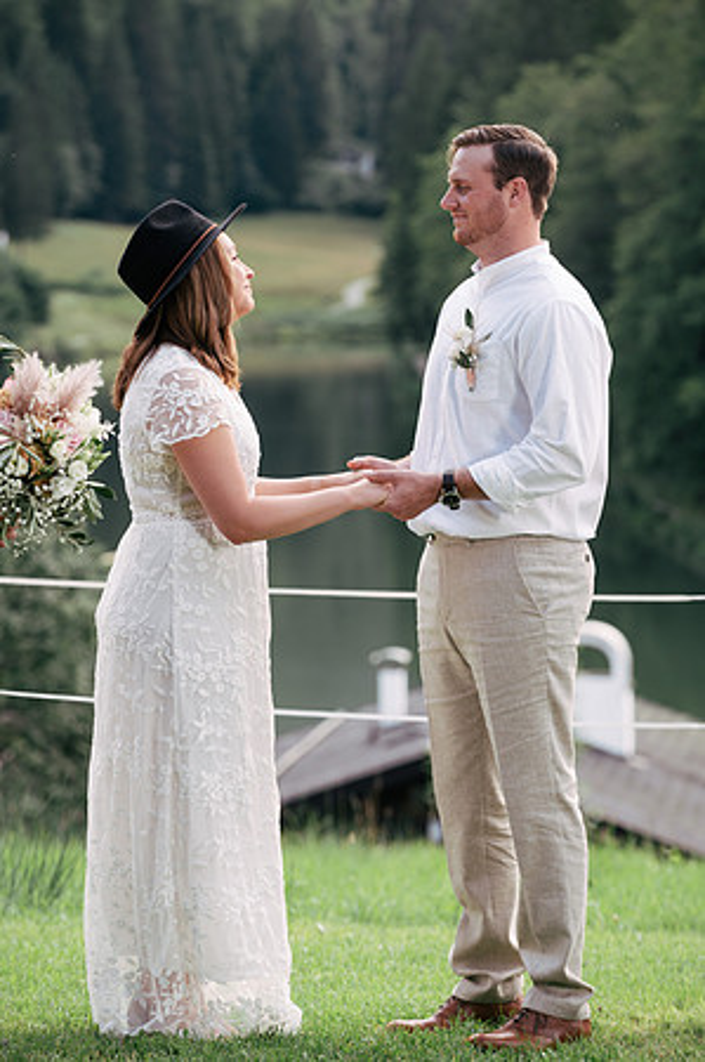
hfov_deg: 8.8
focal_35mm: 155
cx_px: 352
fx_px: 4563
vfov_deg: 13.3
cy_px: 531
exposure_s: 1/200
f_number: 6.3
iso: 320
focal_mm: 155
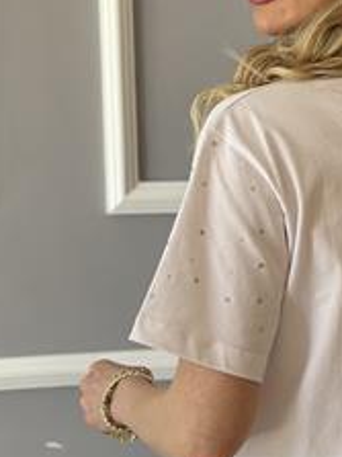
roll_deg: -0.1
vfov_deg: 17.6
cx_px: 354
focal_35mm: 112
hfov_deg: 13.0
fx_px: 1477
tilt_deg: -5.9
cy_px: 250
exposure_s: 1/187
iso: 80
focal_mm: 6.86
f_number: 1.78
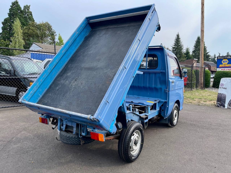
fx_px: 167
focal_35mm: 25
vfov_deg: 54.9
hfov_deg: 69.4
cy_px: 86
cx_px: 116
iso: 32
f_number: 1.6
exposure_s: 1/848
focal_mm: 5.1
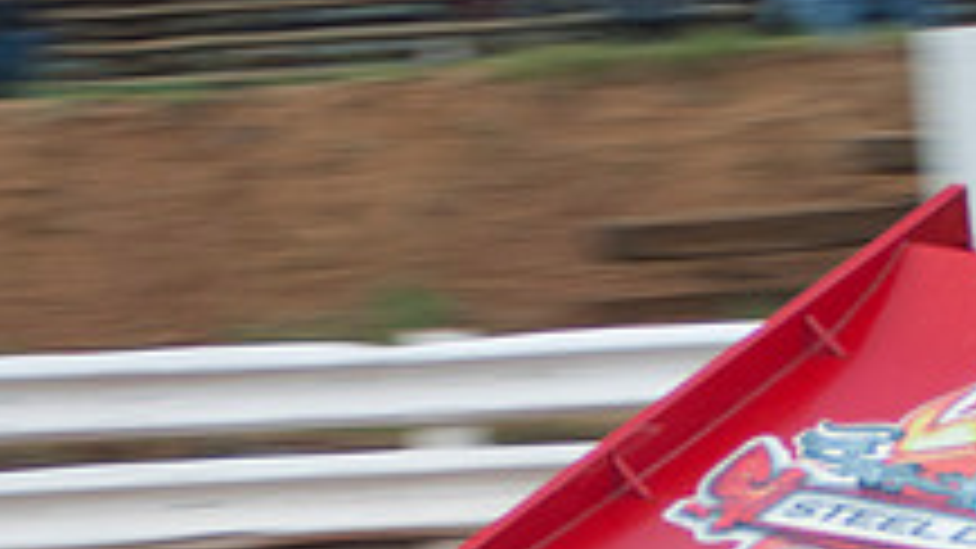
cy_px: 837
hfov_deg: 6.4
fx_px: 8694
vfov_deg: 3.6
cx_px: 756
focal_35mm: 336
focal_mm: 80
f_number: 2.8
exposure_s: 1/400
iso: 250
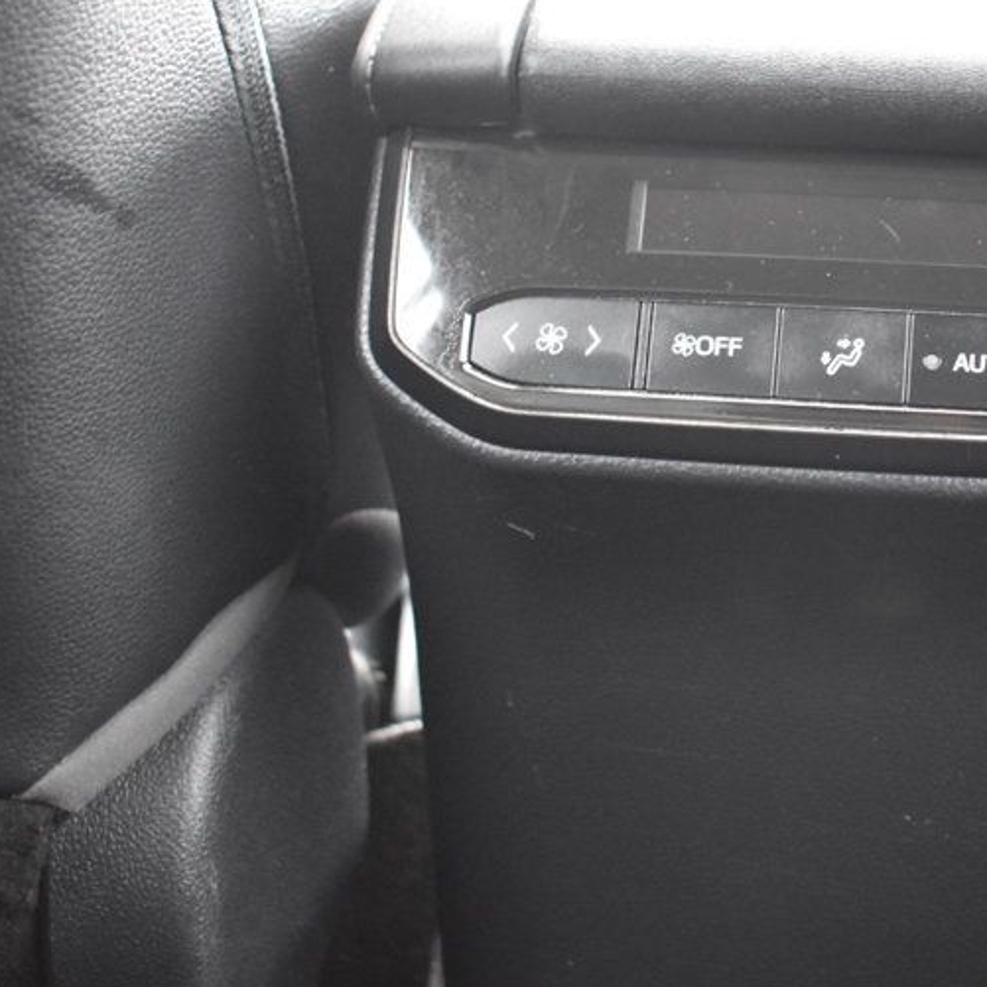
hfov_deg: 27.9
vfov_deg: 28.6
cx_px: 839
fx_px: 1931
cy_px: 378
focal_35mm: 60
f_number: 3.8
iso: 3200
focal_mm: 23
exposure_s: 1/3
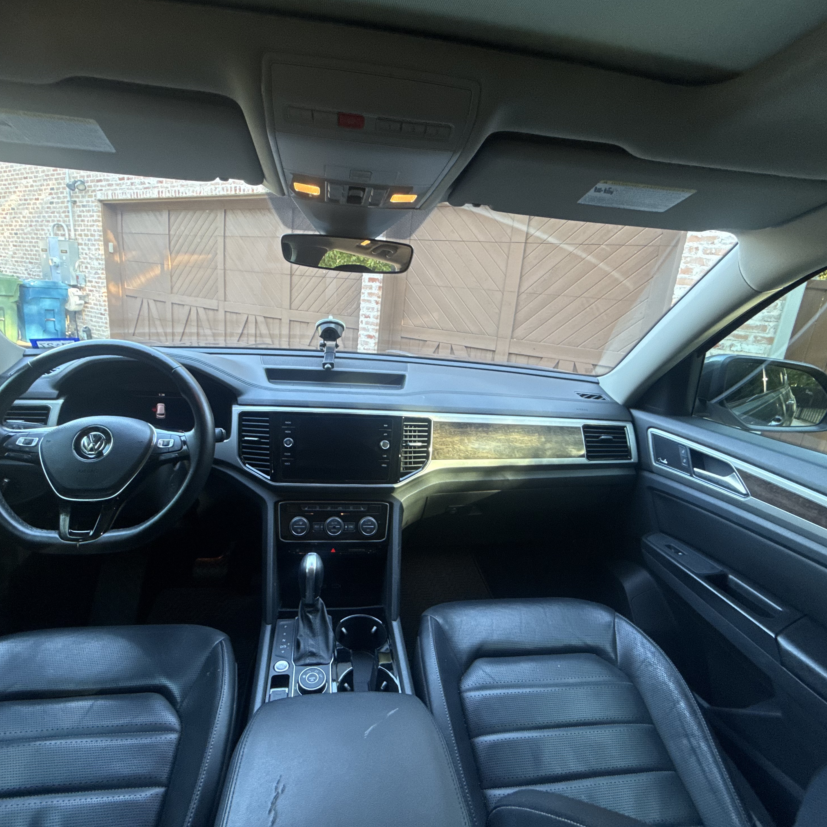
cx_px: 390
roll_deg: -5.4
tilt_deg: -14.8
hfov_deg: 83.9
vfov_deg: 84.0
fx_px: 459
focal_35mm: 17
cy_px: 405
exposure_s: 1/99
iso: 200
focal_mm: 2.22
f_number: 2.2
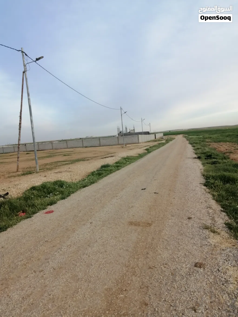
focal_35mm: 26
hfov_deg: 53.1
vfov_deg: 67.3
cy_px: 158
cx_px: 119
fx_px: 238
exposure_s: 1/682
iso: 160
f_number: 1.8
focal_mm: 3.95
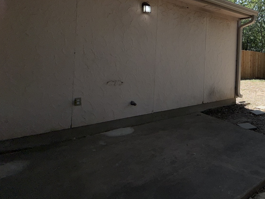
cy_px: 58
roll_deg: -3.0
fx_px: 199
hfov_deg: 56.6
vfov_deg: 51.5
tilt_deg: +0.3
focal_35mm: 26
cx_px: 245
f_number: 2.2
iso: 16
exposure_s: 1/942
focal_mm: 2.22
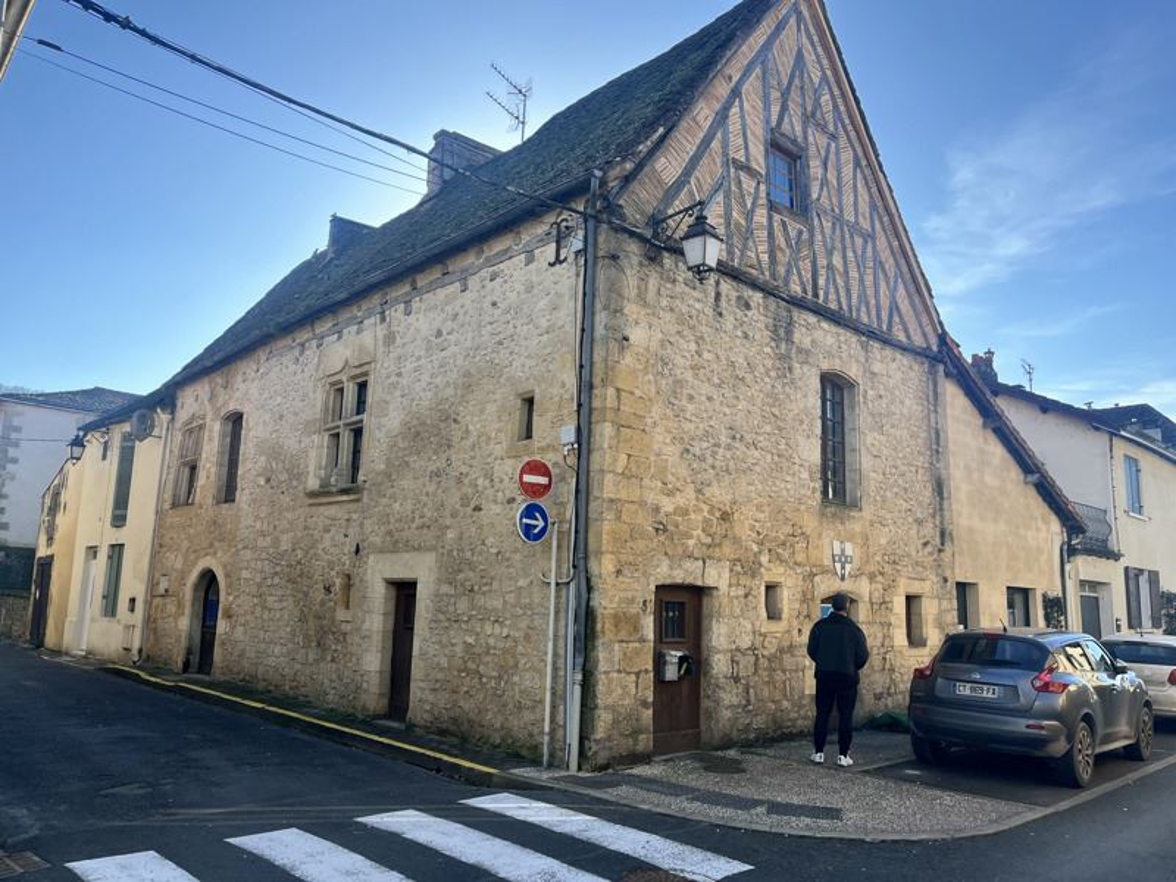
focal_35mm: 26
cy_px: 441
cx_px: 588
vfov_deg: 53.1
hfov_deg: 67.3
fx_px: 883
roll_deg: -2.4
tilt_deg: +9.5
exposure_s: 1/1441
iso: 50
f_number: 1.6
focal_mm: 5.1
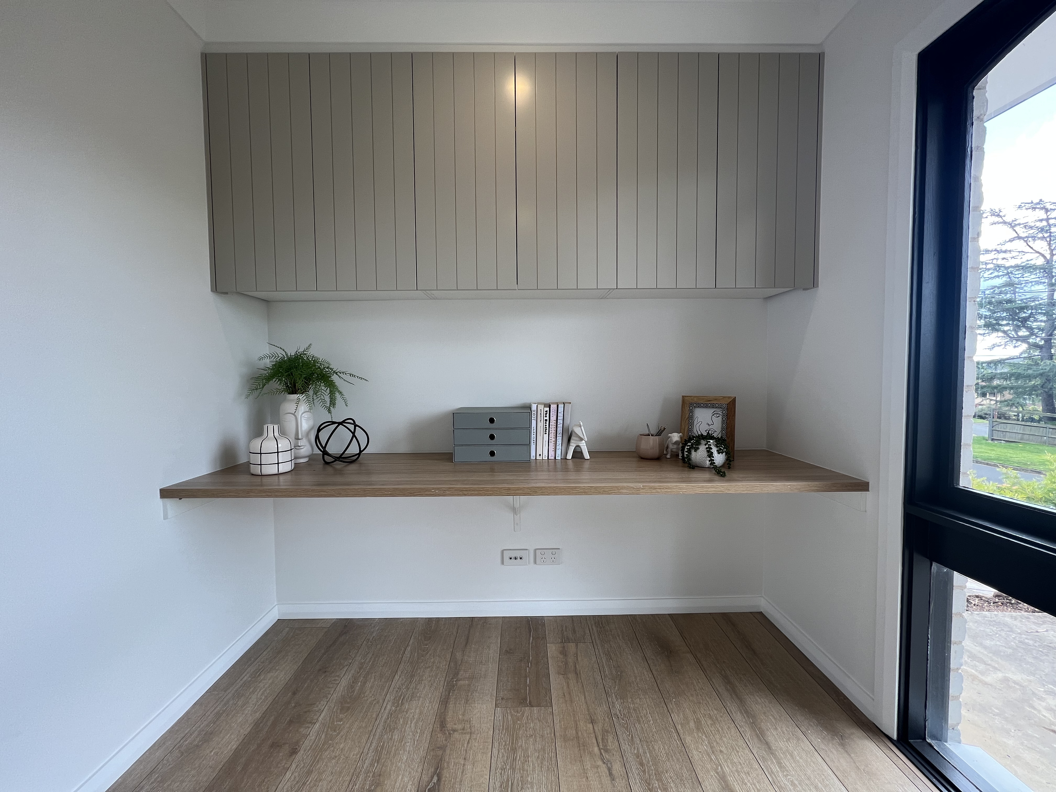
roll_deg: +0.0
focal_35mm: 13
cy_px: 396
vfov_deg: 89.9
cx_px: 528
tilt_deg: -2.1
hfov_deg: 106.2
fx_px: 397
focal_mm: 1.57
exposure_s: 1/100
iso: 32
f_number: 1.8
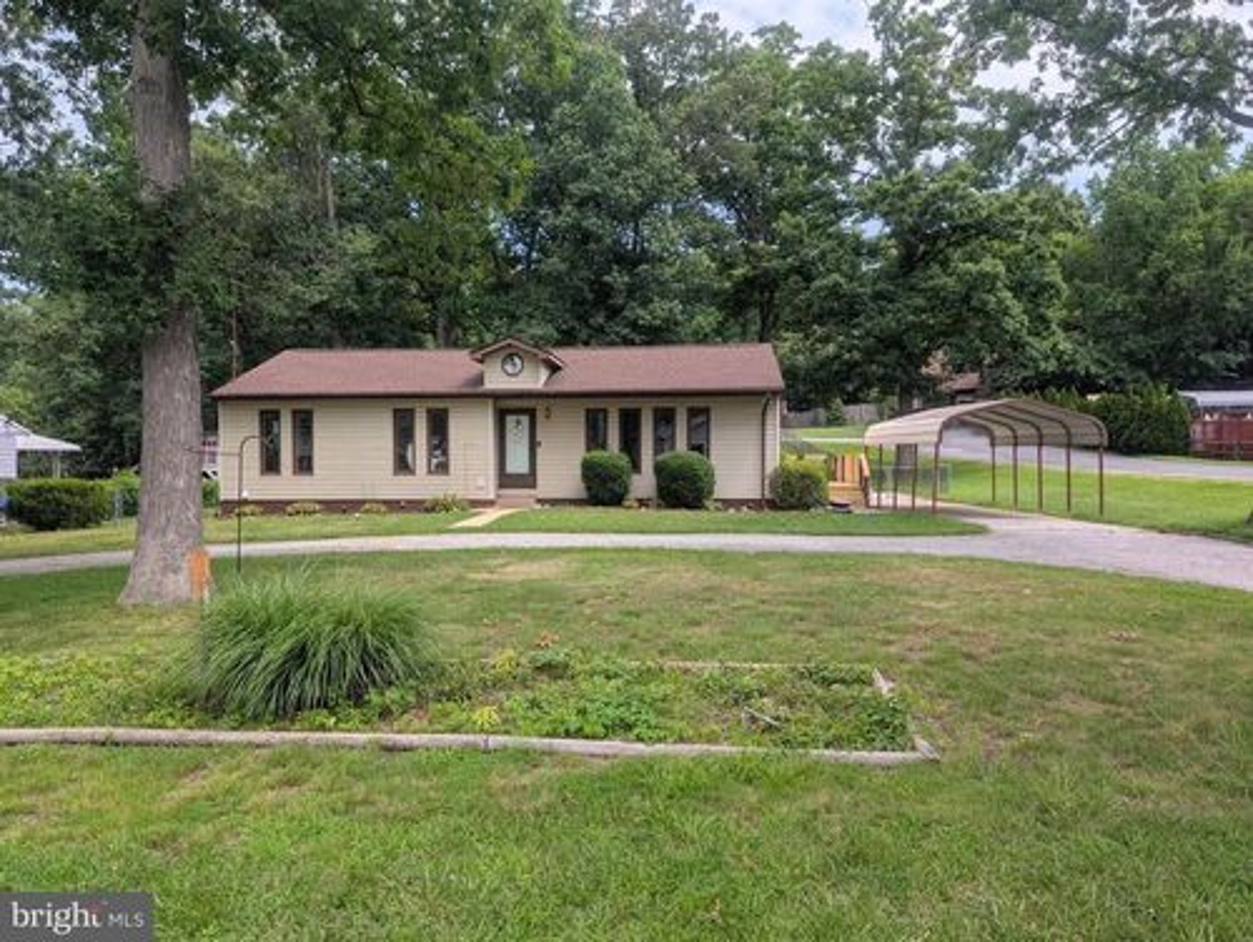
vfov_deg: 56.9
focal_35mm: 24
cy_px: 471
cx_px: 626
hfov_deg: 71.5
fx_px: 870
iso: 18
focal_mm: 6.9
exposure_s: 1/640
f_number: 1.68
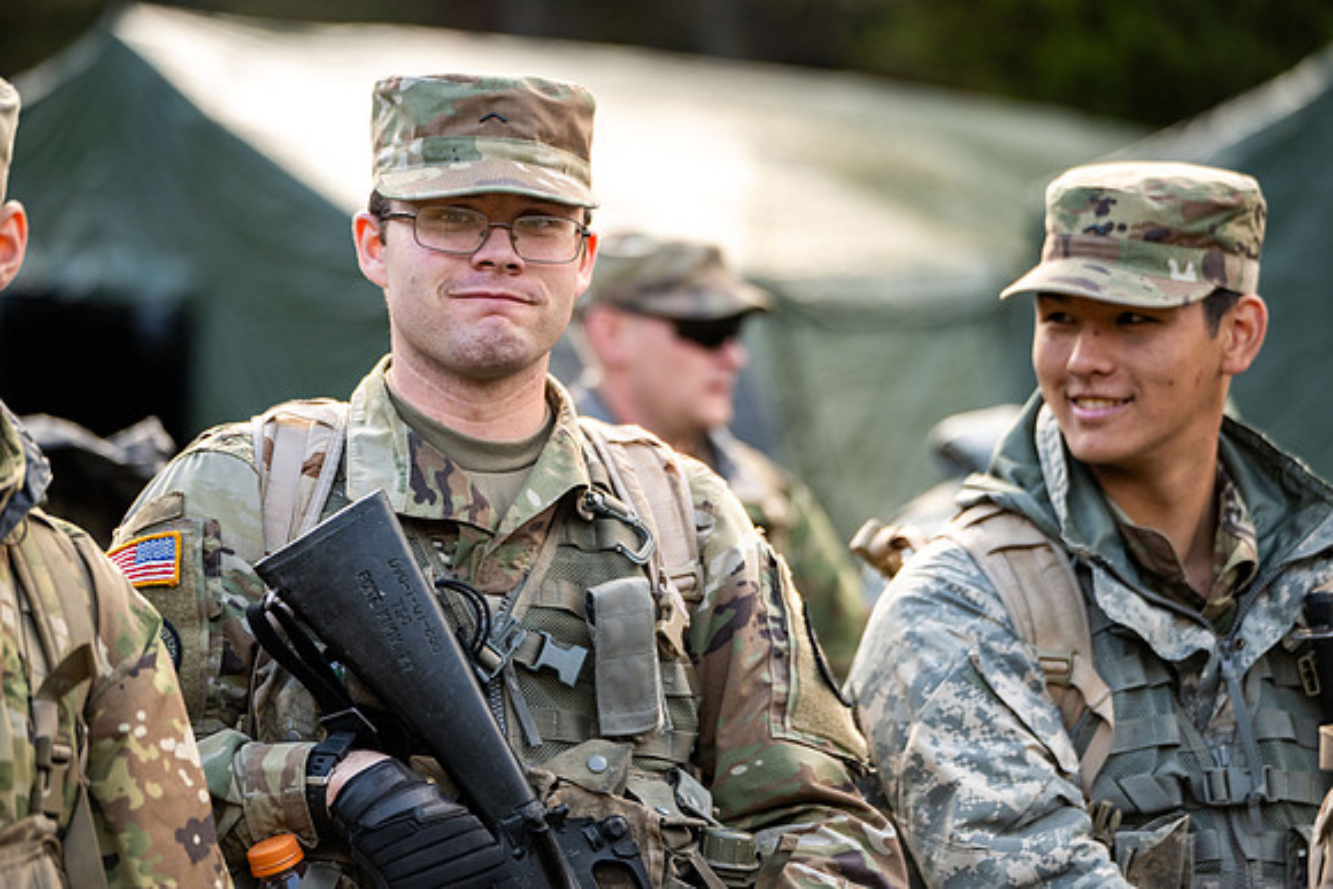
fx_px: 4444
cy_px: 444
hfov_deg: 17.1
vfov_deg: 11.4
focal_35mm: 120
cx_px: 666
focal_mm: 120
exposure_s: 1/800
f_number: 2.8
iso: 800
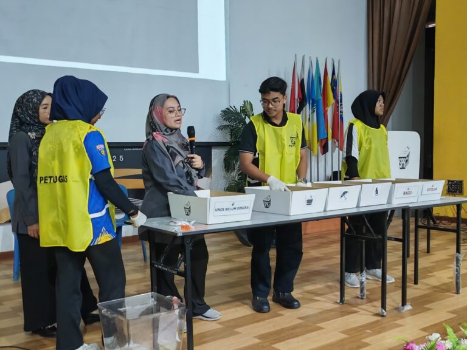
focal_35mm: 42
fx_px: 567
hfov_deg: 44.8
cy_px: 175
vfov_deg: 34.3
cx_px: 234
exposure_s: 1/100
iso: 1600
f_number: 1.8
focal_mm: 5.53
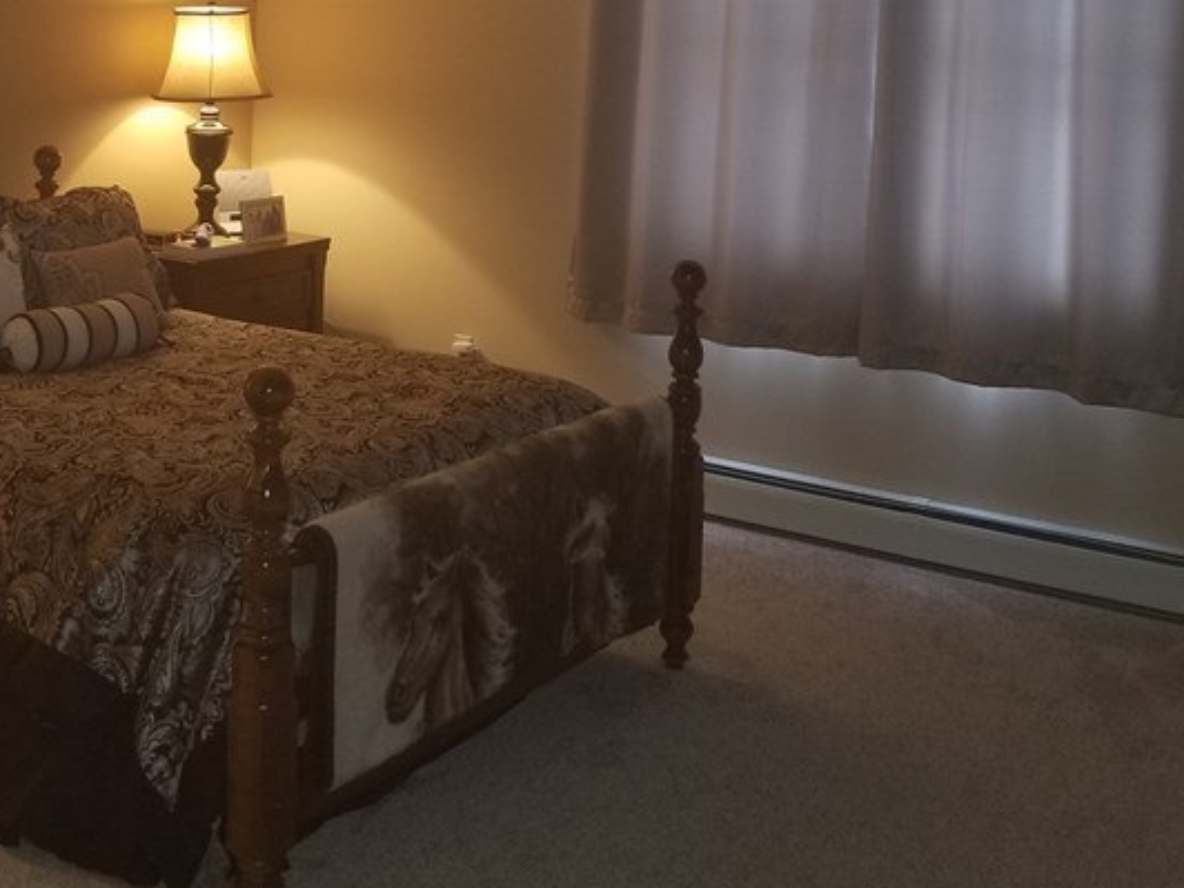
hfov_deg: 38.1
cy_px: 102
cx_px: 505
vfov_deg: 28.1
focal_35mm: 50
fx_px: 1710
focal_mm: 4.25
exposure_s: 1/17
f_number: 1.7
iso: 125
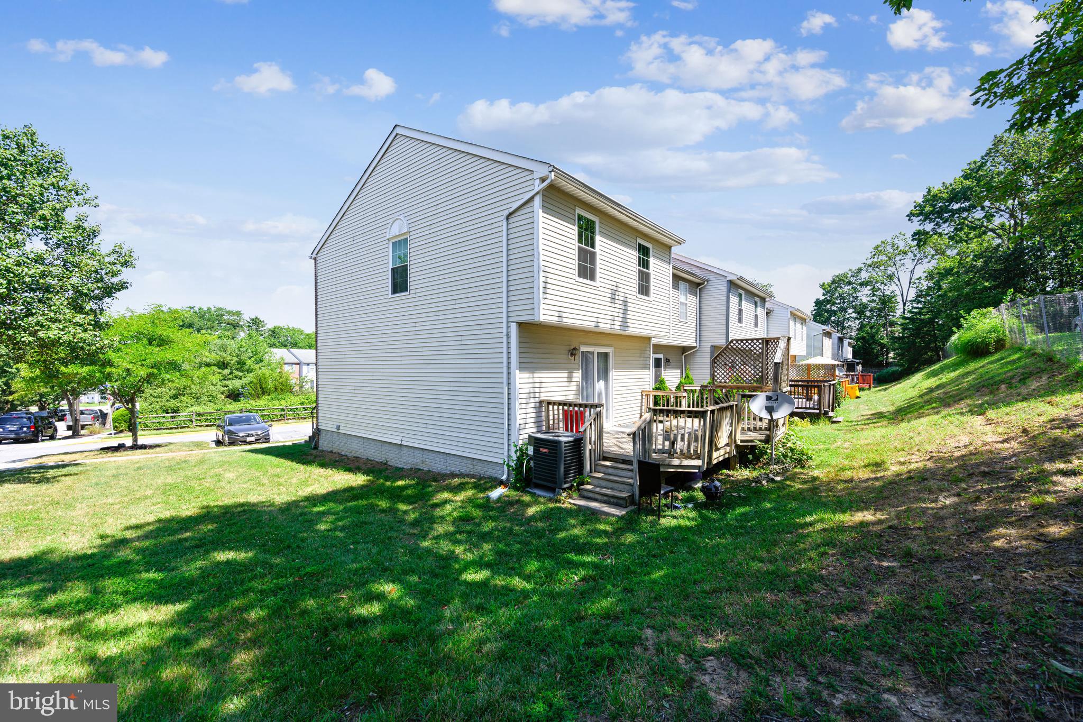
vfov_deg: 81.2
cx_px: 542
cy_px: 361
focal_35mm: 14
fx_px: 421
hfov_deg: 104.3
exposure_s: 1/320
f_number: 6.3
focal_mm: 14
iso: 100
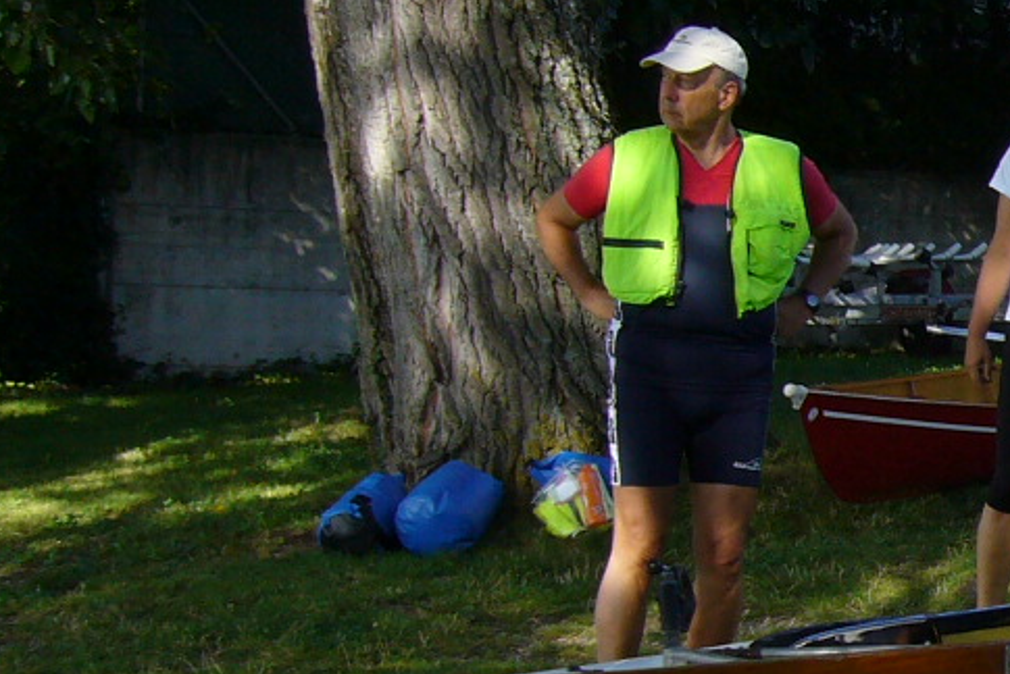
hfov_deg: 15.6
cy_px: 364
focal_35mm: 120
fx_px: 3369
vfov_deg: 11.4
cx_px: 1539
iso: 80
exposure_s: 1/500
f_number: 2.8
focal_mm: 5.8
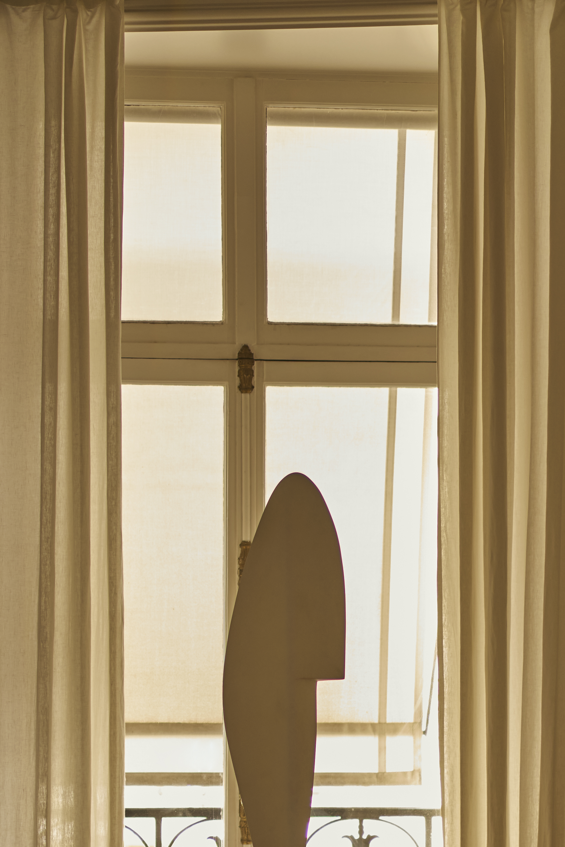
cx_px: 276
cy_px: 642
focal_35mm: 136
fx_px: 3202
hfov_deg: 10.1
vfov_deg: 15.0
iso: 400
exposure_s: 1/200
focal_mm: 55
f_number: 1.8
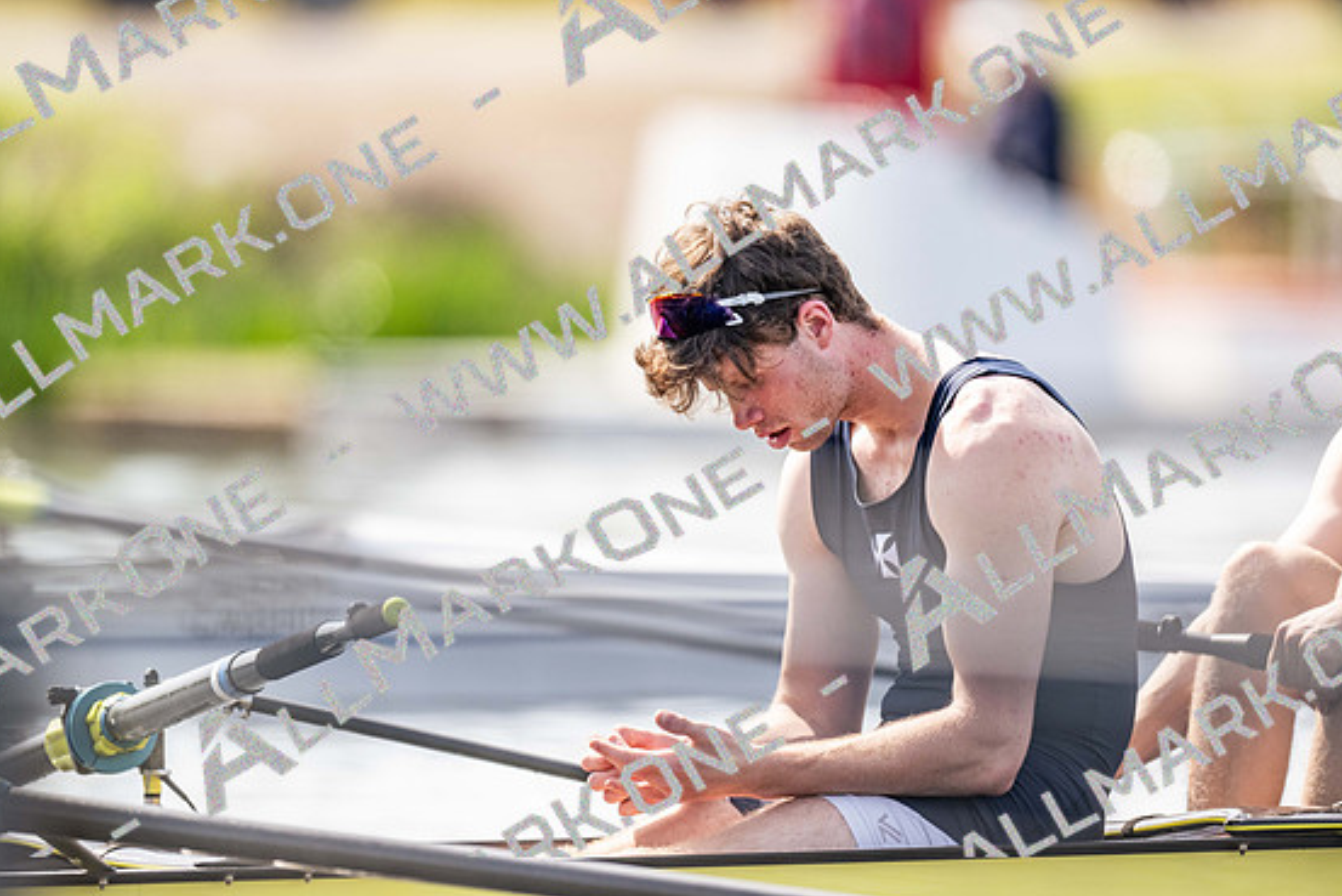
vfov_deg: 2.2
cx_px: 692
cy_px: 441
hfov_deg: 3.3
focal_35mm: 629
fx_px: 23452
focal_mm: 600
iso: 720
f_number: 4
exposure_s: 1/2500
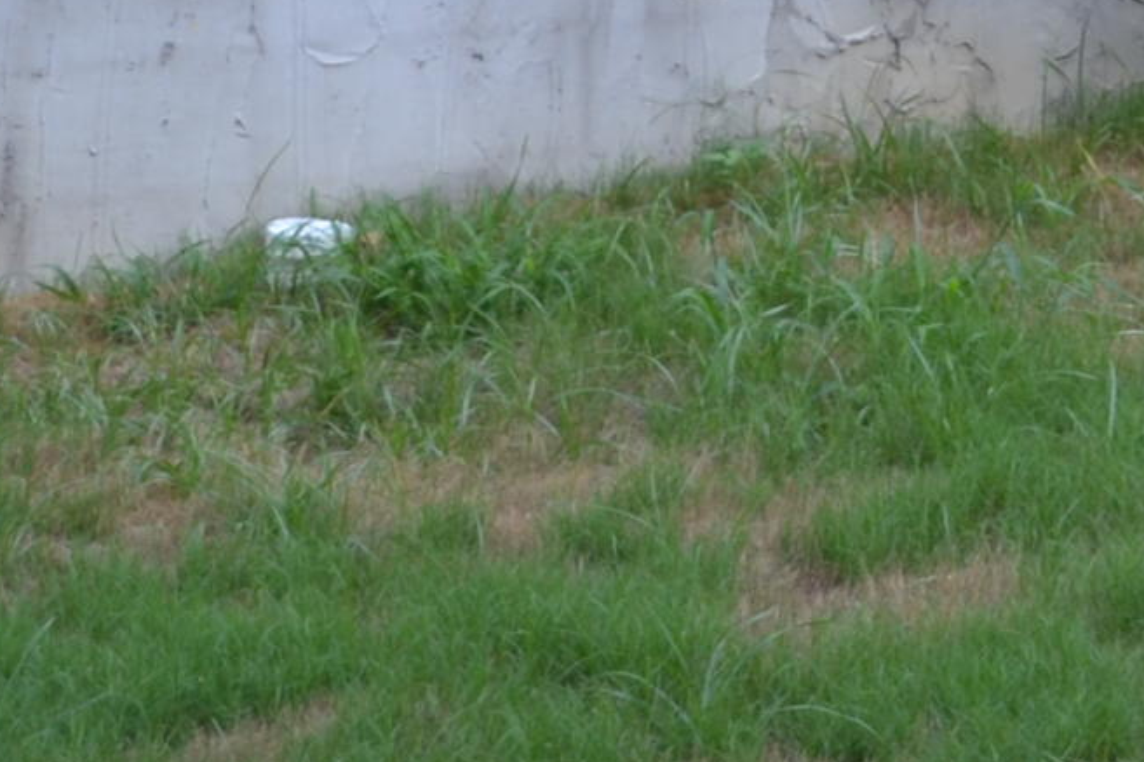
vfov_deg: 7.4
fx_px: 5656
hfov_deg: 11.2
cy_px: -802
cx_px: 1529
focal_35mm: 178
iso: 200
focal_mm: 26
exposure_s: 1/200
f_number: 5
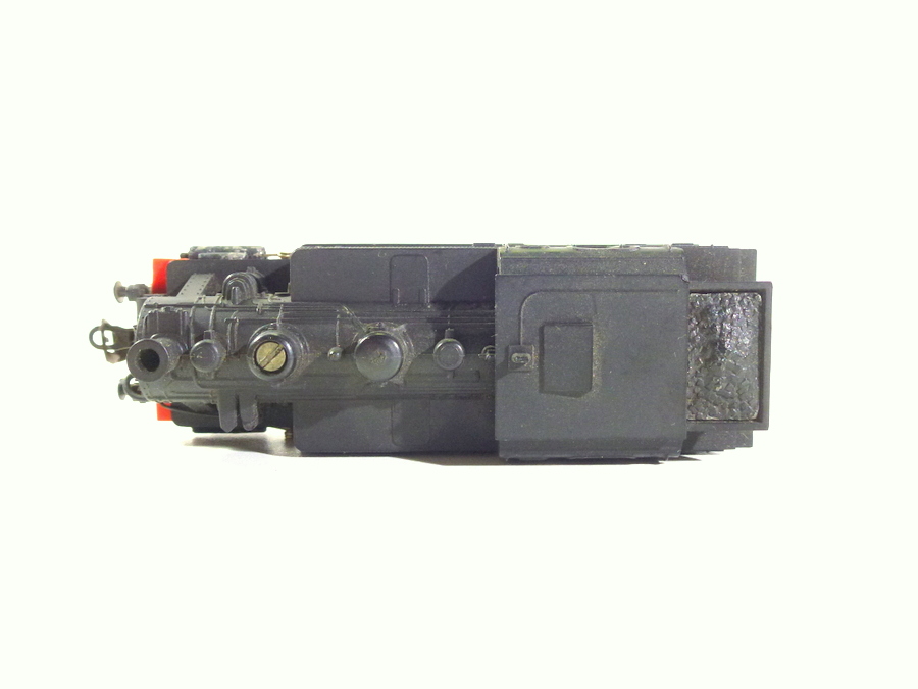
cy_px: 344
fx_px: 875
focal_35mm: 33
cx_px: 459
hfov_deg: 55.4
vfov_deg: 42.9
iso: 200
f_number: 3.6
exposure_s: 1/40
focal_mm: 5.9
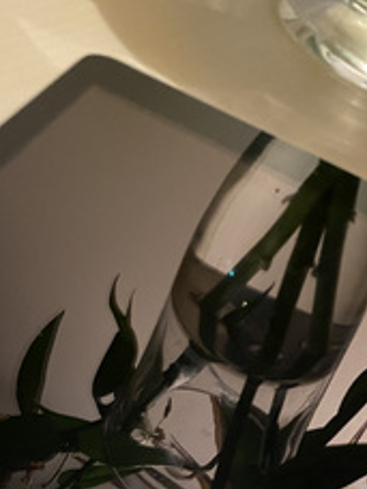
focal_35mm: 57
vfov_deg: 30.8
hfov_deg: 25.6
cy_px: 515
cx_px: 160
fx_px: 806
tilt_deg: -51.6
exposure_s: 1/25
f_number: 1.8
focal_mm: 4.25
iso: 800
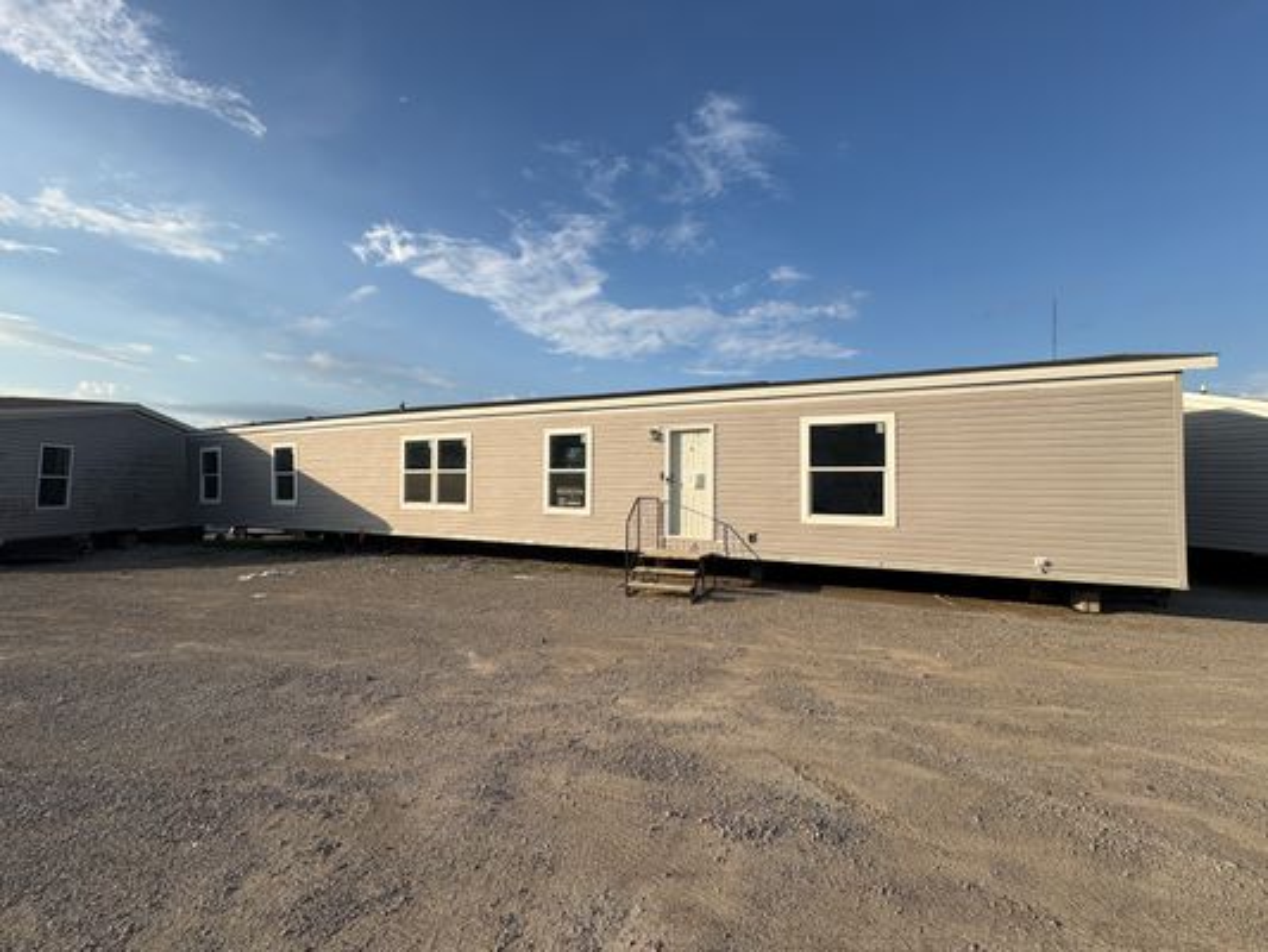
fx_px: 513
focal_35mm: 14
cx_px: 634
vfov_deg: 85.7
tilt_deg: +1.6
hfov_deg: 102.1
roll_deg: -1.9
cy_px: 476
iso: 40
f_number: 2.2
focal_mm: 2.22
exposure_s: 1/1880
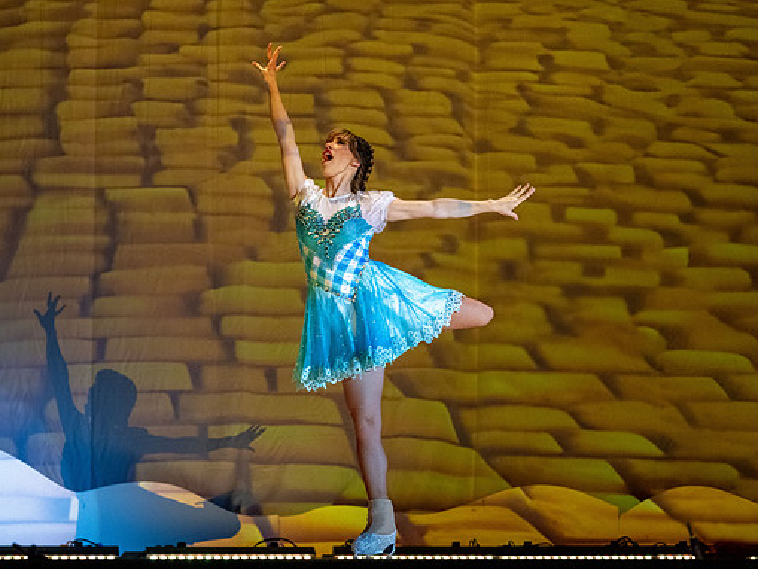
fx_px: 2103
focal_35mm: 96
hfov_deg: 20.4
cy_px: 313
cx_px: 334
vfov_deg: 15.4
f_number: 2.8
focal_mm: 70
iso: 2500
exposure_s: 1/640
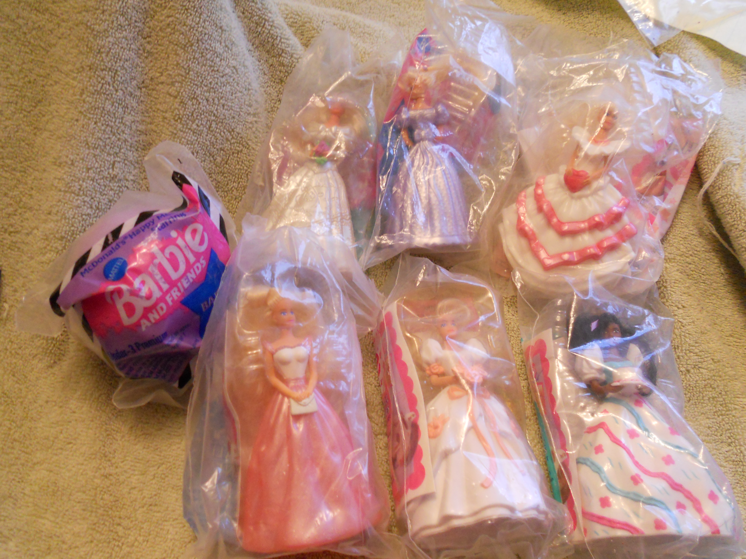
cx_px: 373
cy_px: 280
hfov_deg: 56.8
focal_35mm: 32
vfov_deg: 44.2
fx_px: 690
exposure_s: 1/30
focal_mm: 5.8
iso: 400
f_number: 3.5
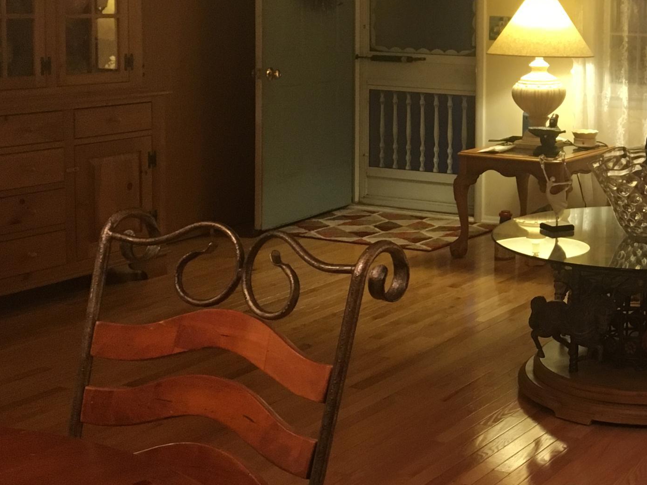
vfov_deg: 22.9
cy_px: 85
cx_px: 649
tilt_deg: -4.0
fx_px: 1178
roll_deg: -0.9
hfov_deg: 28.8
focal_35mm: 63
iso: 125
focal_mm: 4.15
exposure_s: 1/30
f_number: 2.2
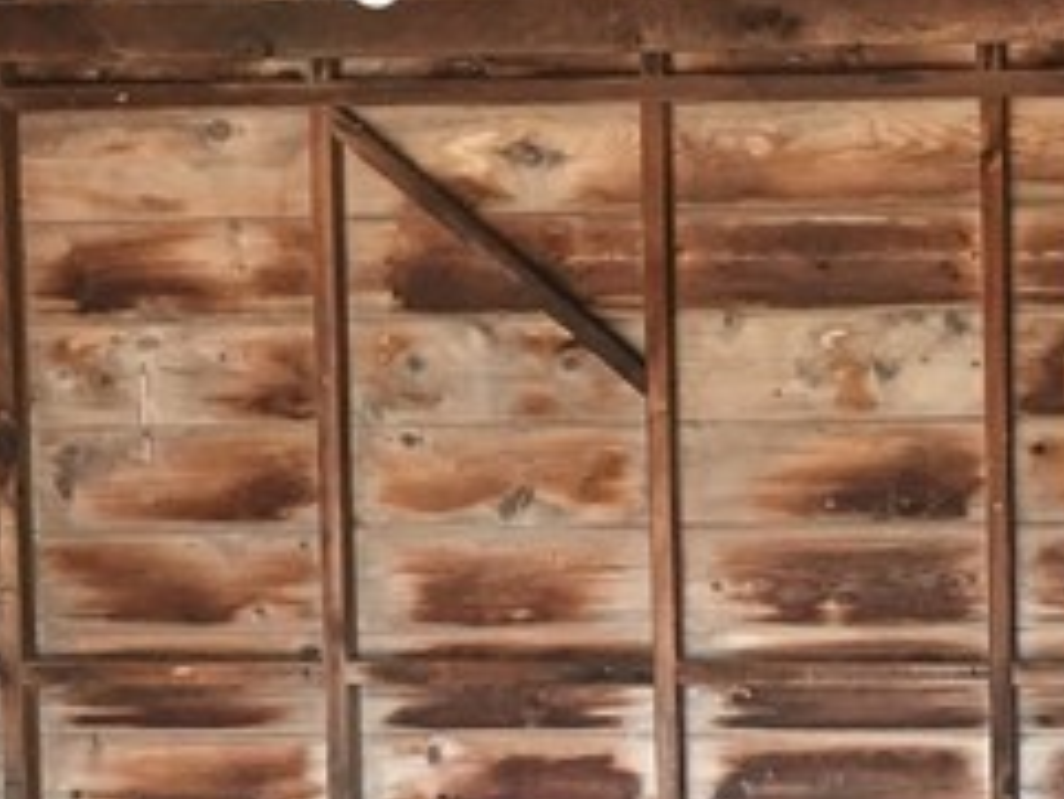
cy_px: 720
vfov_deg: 12.0
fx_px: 3783
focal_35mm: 123
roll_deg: -0.1
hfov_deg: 15.9
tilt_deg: -4.1
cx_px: 852
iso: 32
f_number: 2.2
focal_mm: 4.15
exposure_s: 1/15
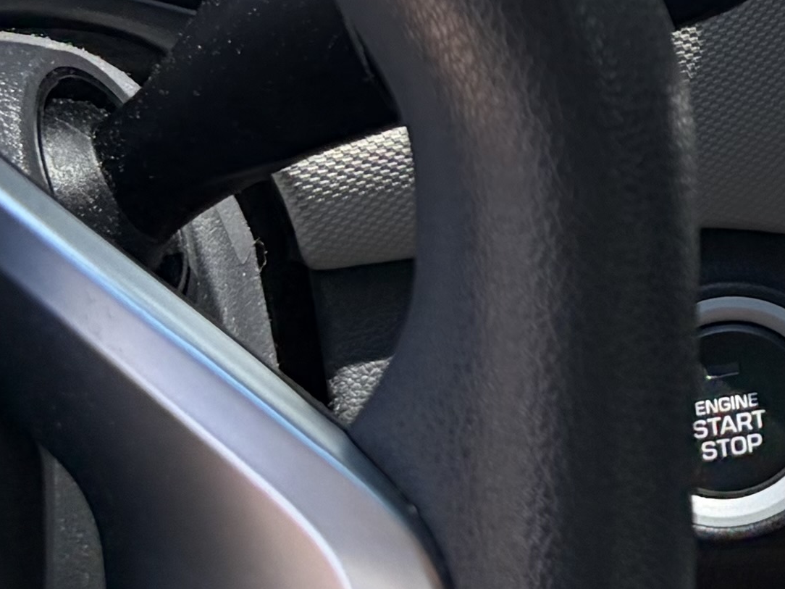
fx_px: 3107
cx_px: 1369
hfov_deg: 13.1
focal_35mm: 137
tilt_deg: -26.2
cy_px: -333
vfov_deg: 10.4
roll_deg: +7.5
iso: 50
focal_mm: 5.96
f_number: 1.6
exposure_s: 1/840
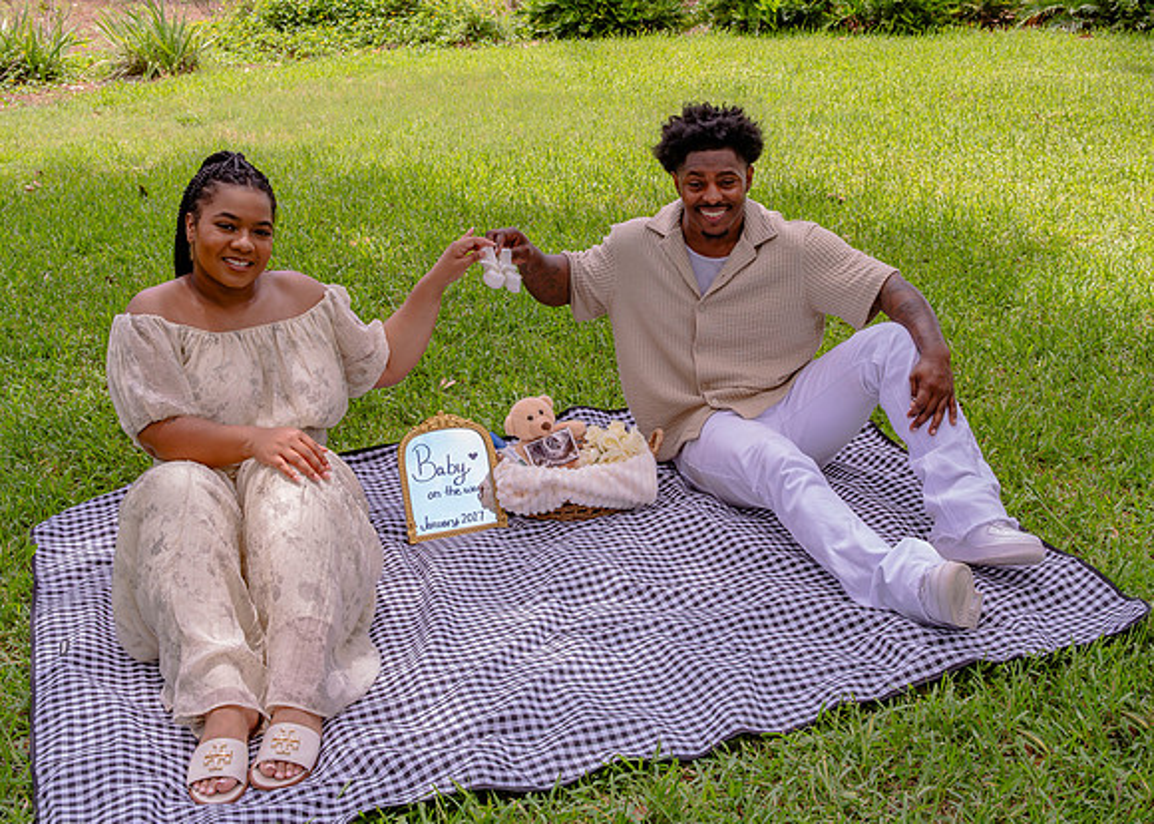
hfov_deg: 45.5
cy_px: 379
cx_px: 600
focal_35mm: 42
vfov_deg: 33.4
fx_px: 1374
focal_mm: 37
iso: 800
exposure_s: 1/200
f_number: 11
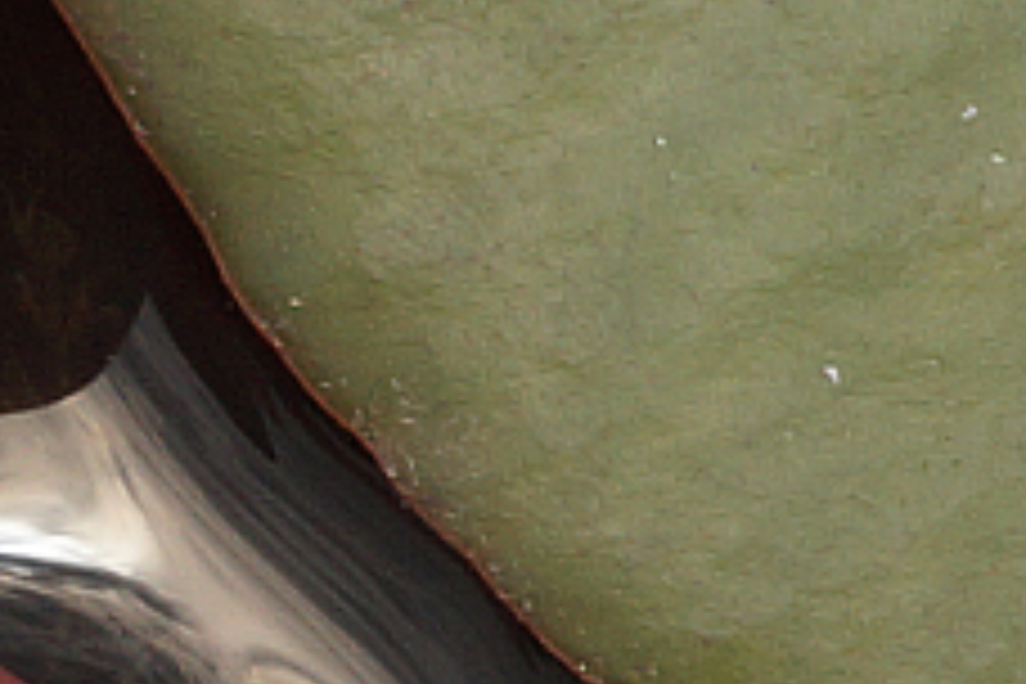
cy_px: -518
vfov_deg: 1.7
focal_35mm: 790
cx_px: -1188
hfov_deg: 2.6
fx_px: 22513
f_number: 14
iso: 200
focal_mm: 100
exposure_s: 1/160
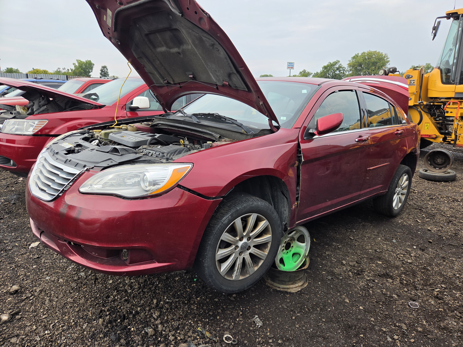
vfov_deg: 58.9
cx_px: 232
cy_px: 174
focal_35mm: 23
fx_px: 308
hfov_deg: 73.9
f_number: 1.8
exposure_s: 1/1457
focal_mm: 5.4
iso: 80
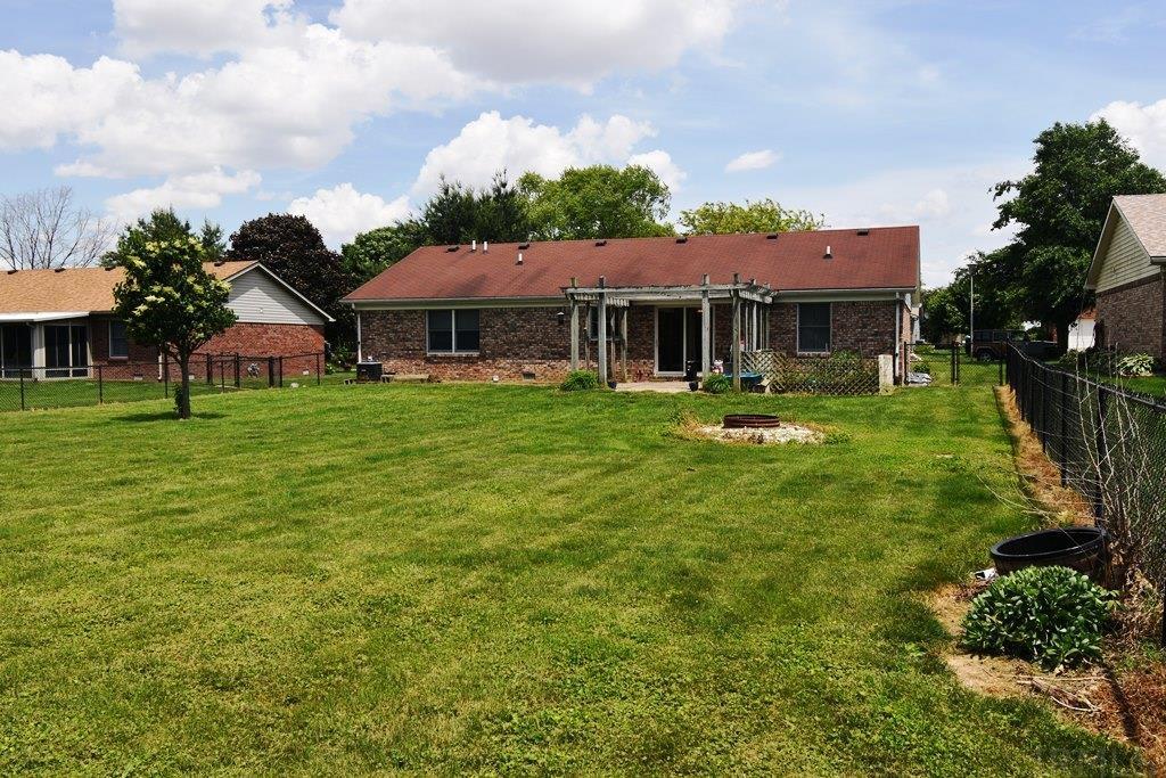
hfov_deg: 61.9
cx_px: 583
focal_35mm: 30
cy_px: 389
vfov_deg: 43.6
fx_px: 972
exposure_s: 1/200
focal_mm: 20
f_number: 11
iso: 100
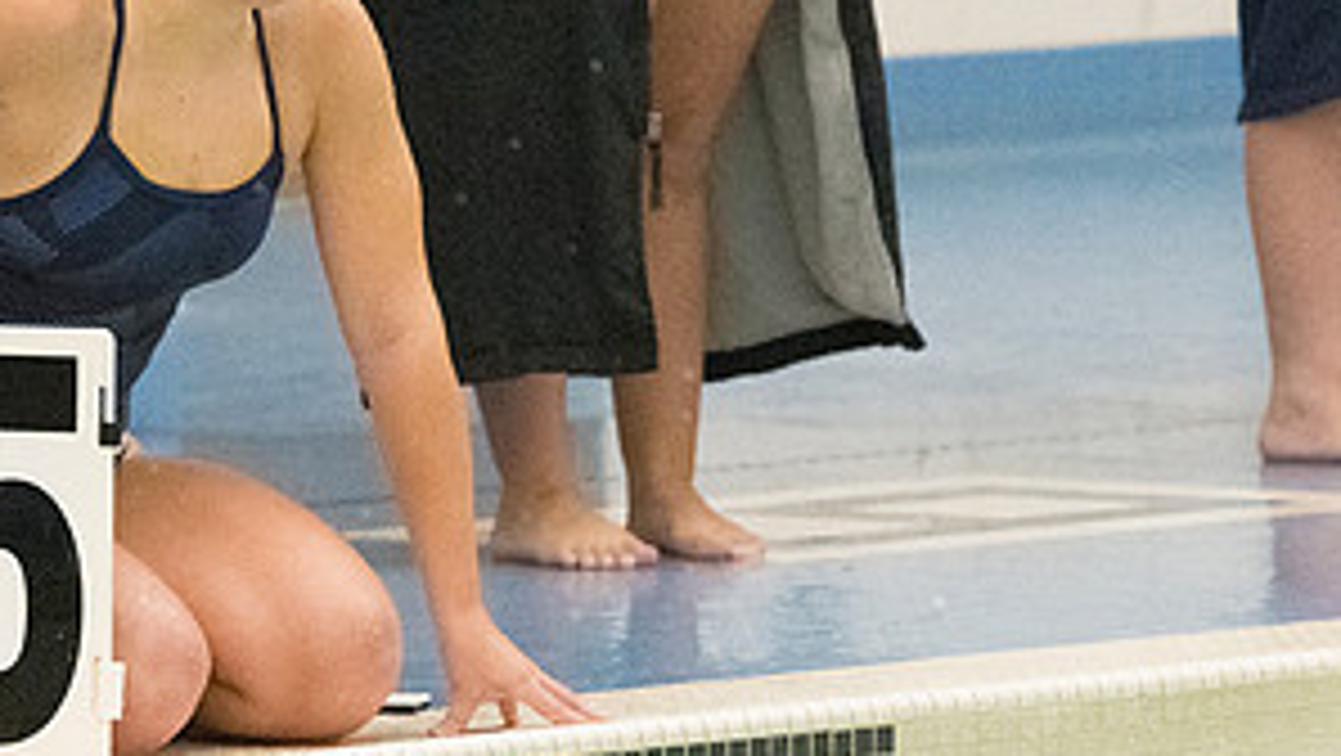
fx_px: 20635
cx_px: 202
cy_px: 338
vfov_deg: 2.1
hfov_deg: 3.7
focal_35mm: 580
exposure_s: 1/1250
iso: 8000
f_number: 4.5
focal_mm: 190
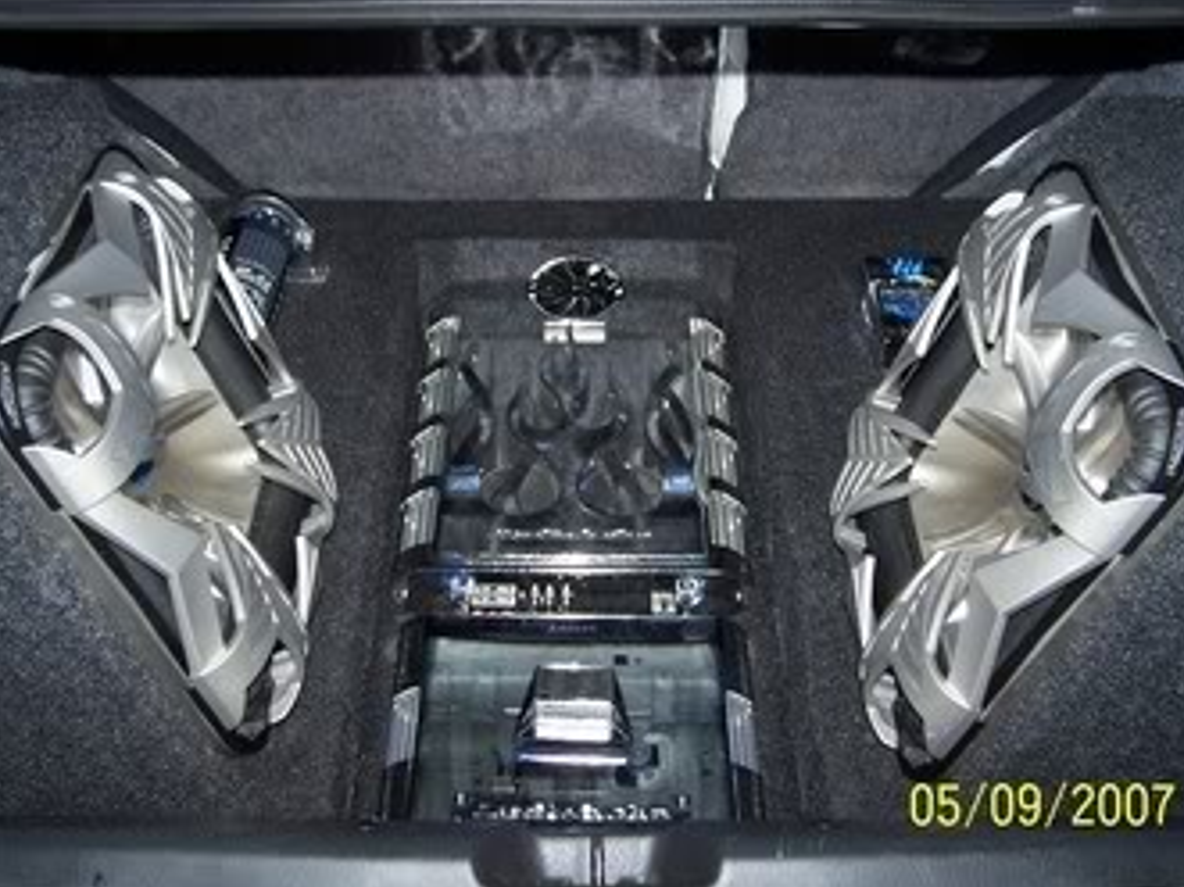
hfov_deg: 43.9
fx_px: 1470
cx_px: 576
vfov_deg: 33.6
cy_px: 424
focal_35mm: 43
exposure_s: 1/60
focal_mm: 6.3
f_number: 2.8
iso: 160
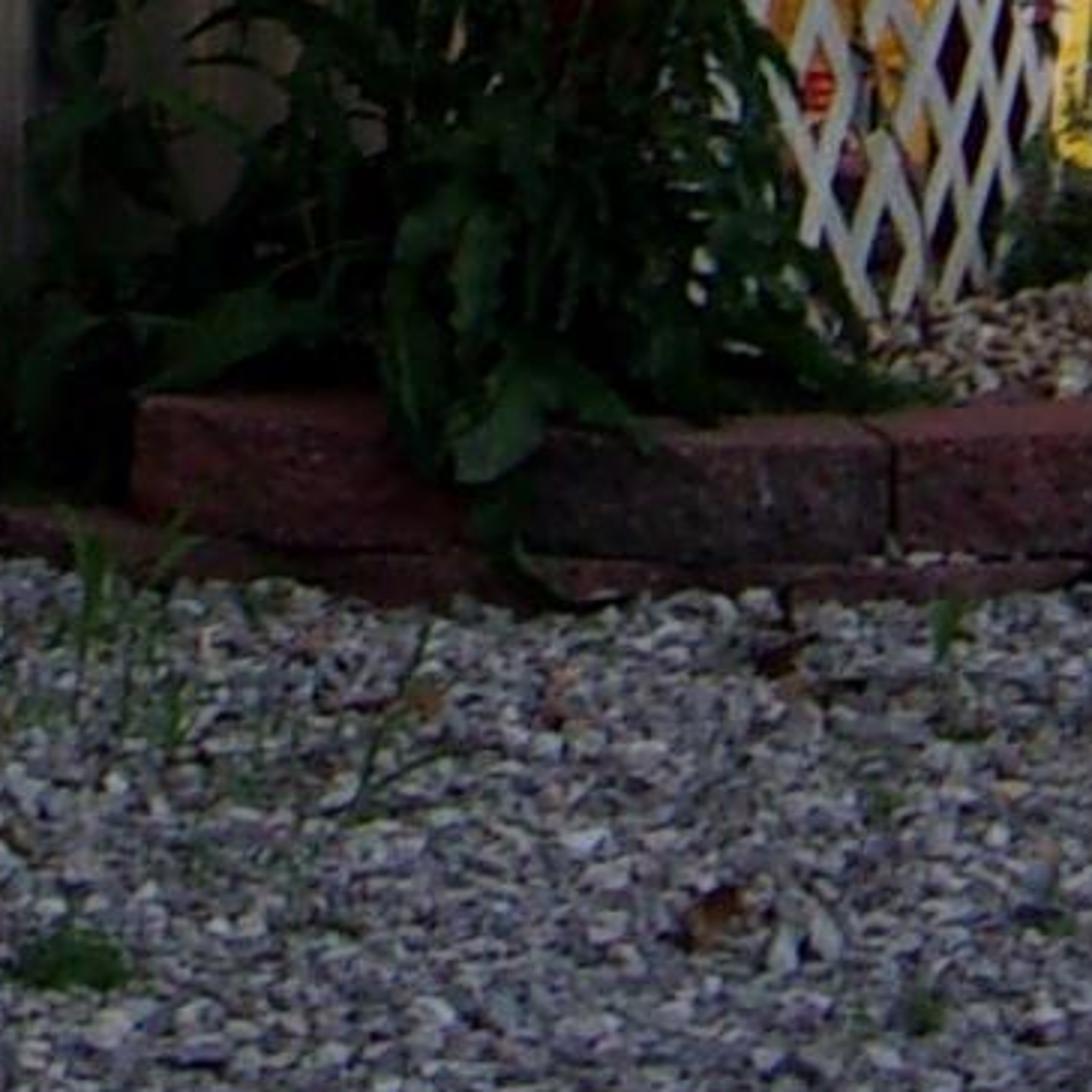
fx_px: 10921
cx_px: -105
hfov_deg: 5.7
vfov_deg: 5.6
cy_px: -1209
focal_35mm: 306
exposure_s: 1/45
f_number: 13.1
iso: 80
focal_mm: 7.6
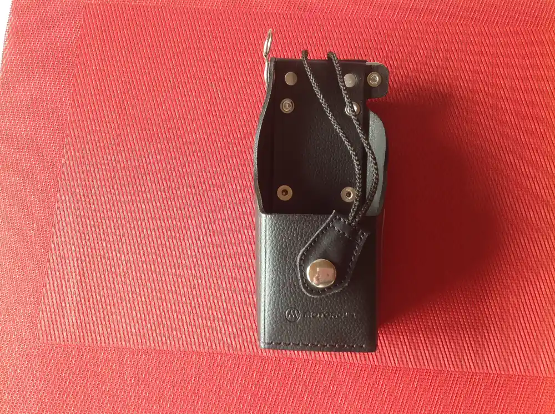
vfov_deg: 40.6
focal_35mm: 35
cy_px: 207
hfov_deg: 52.7
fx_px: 560
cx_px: 278
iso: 64
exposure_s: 1/24
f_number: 2.4
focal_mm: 4.28
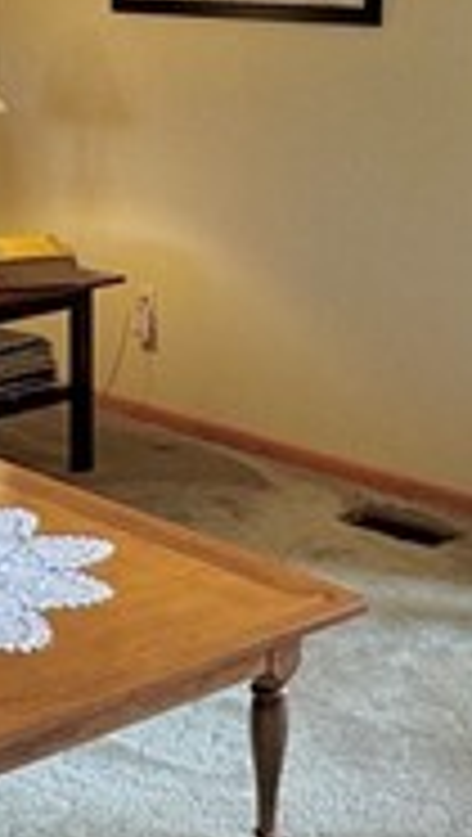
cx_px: 94
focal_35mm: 84
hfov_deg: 14.4
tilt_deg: -7.9
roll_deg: -0.5
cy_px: 153
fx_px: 1864
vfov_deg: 24.8
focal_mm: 2.22
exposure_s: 1/120
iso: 200
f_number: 2.2
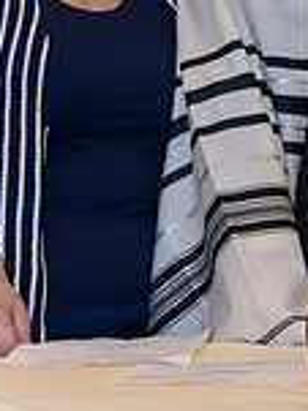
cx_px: 600
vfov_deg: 11.9
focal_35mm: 163
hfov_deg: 8.6
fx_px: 1936
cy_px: -39
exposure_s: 1/125
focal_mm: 44
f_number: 3.2
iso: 1250
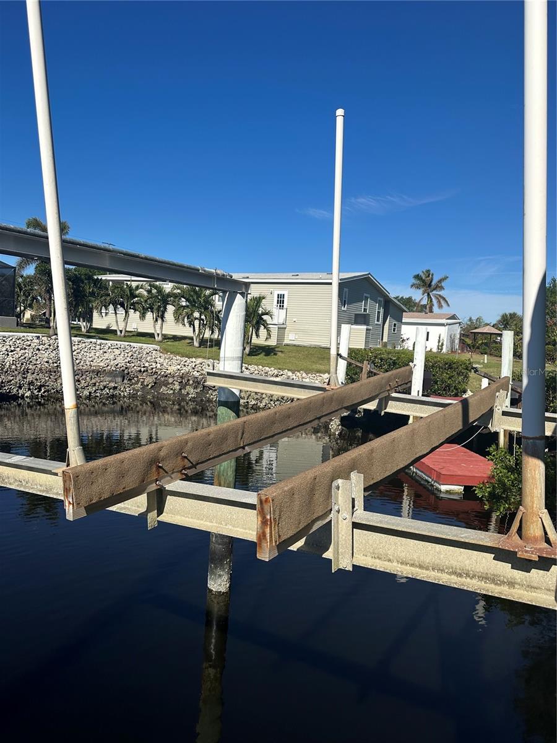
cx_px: 278
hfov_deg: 56.8
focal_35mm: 24
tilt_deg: -3.8
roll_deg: -4.5
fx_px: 515
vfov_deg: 71.6
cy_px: 372
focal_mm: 6.86
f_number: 1.78
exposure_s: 1/6211
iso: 80
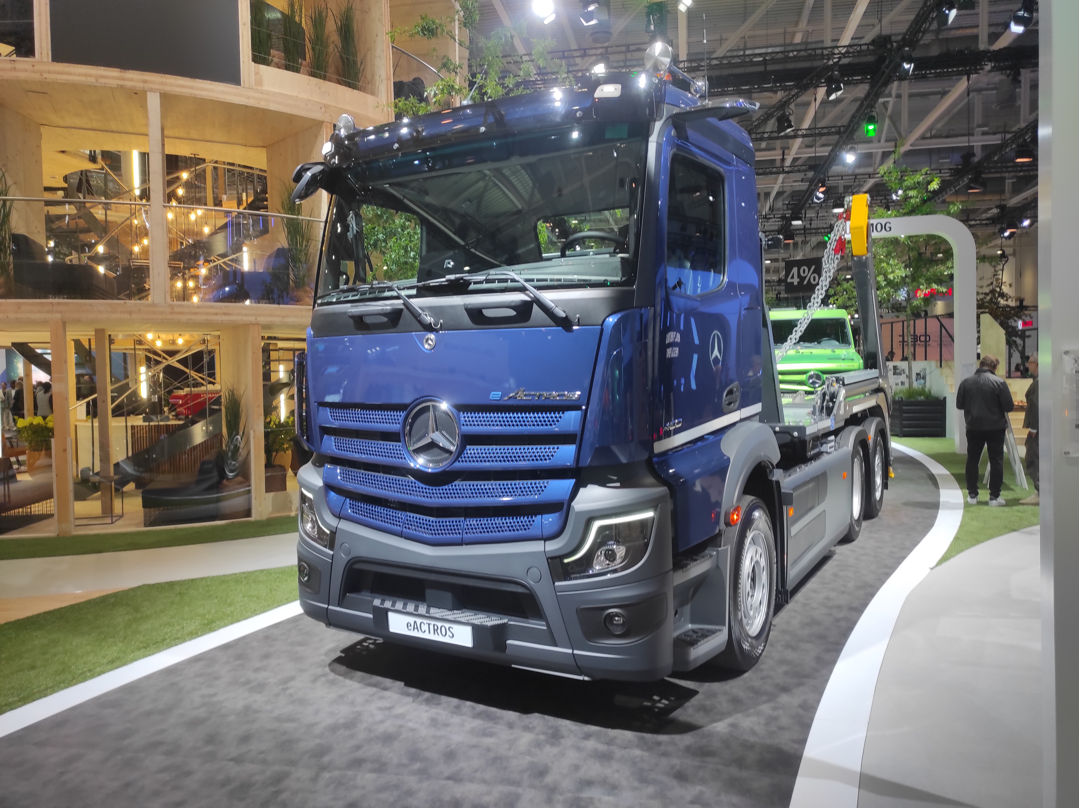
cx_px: 540
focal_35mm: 25
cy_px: 404
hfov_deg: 69.4
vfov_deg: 54.8
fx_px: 779
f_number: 1.89
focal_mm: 5.43
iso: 129
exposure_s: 1/100
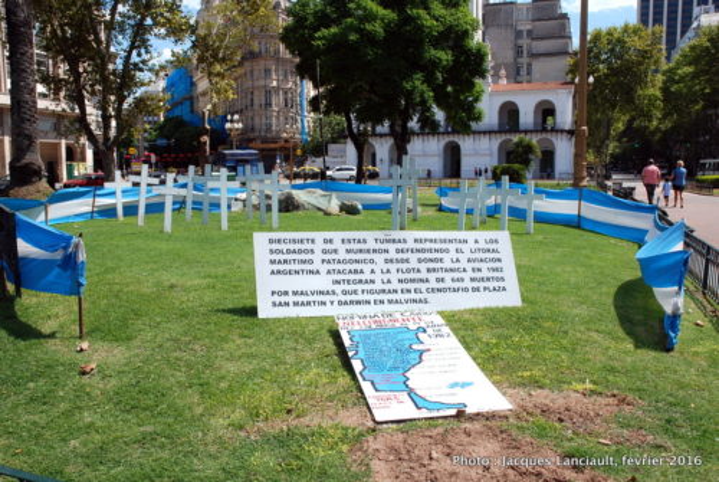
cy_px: 241
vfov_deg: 48.1
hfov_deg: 67.3
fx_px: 540
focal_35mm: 27
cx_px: 360
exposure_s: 1/60
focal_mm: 18
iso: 100
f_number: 16
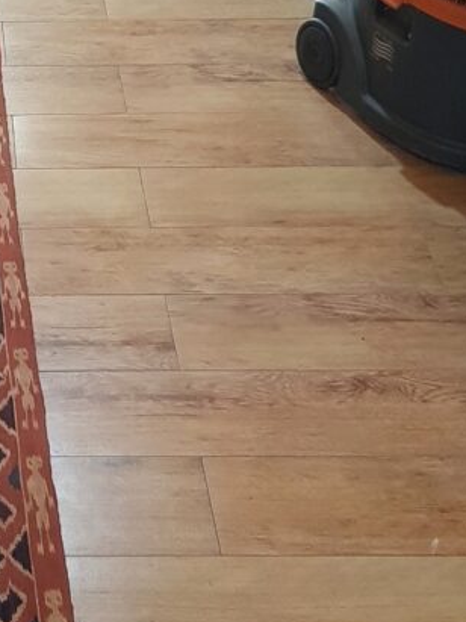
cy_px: 100
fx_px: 1365
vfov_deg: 25.1
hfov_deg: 18.5
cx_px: -79
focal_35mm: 76
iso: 200
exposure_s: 1/17
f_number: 1.7
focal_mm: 4.3
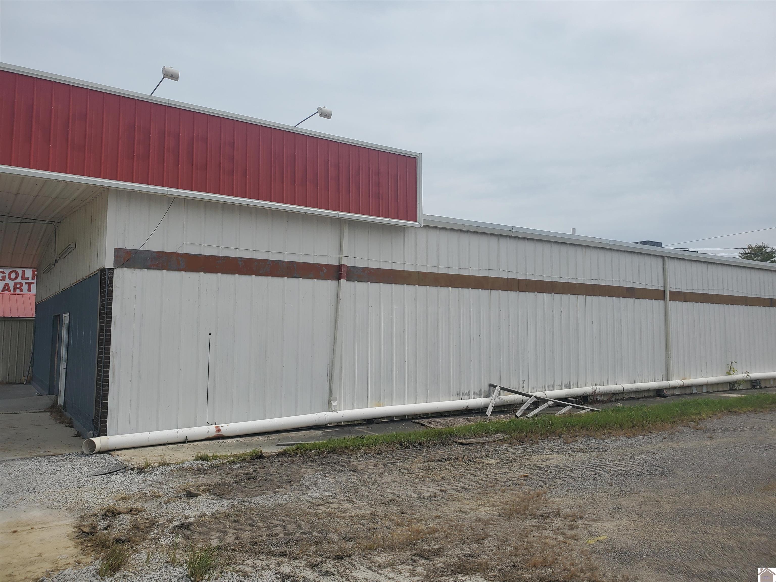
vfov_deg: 53.1
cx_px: 388
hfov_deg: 67.3
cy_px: 291
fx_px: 583
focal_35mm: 26
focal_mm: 4.3
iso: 50
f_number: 2.4
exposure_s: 1/2782
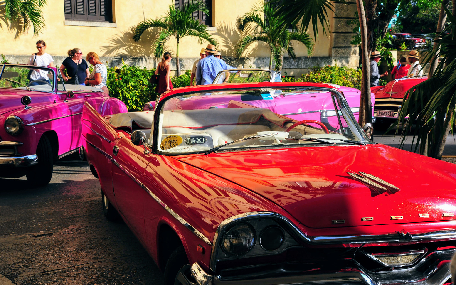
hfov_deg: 37.5
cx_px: 225
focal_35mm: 54
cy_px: 154
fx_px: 671
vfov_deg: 24.0
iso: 200
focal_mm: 52
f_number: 9
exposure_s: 1/320
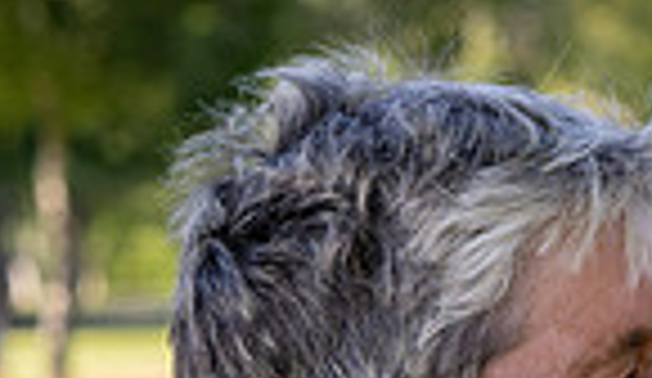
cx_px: 1047
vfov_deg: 3.3
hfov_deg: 5.6
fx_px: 6582
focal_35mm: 378
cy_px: 665
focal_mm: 85
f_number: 6.3
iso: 200
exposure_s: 1/250
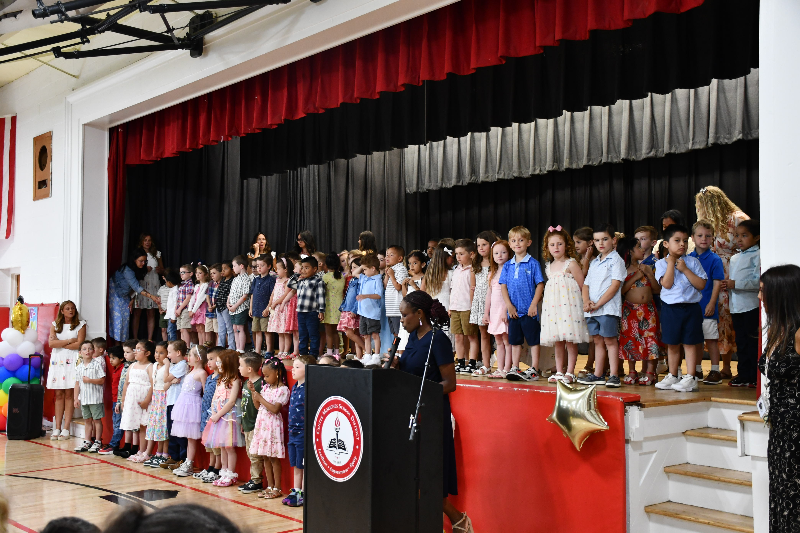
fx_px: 867
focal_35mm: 39
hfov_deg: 49.6
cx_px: 400
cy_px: 266
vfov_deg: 34.2
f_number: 3.8
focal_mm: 26
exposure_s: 1/125
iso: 1800
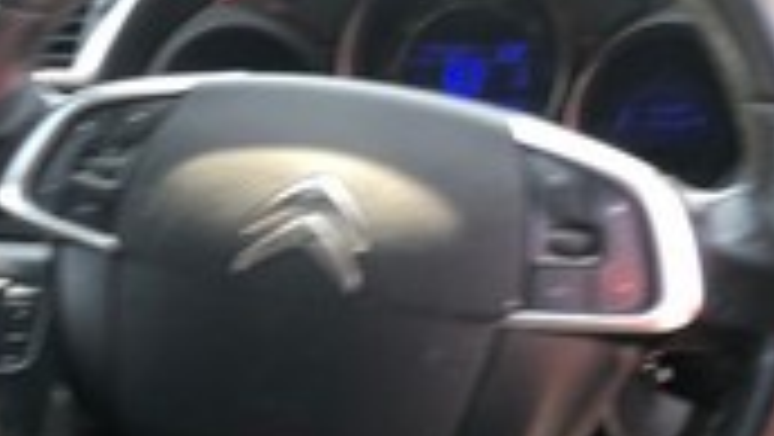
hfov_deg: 33.7
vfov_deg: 19.3
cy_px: 333
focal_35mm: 62
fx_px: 1273
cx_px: 306
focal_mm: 4
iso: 40
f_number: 1.8
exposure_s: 1/120
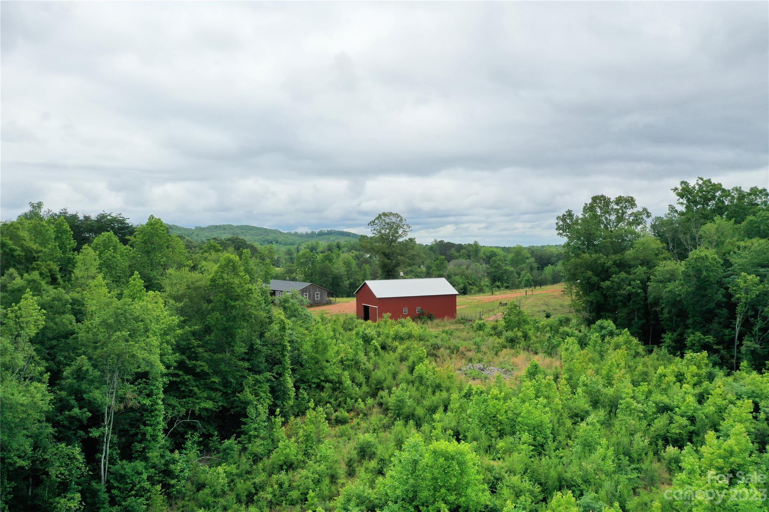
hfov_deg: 65.5
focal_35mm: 28
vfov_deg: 46.4
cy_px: 256
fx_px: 598
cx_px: 384
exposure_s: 1/800
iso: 100
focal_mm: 10.26
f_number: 5.6
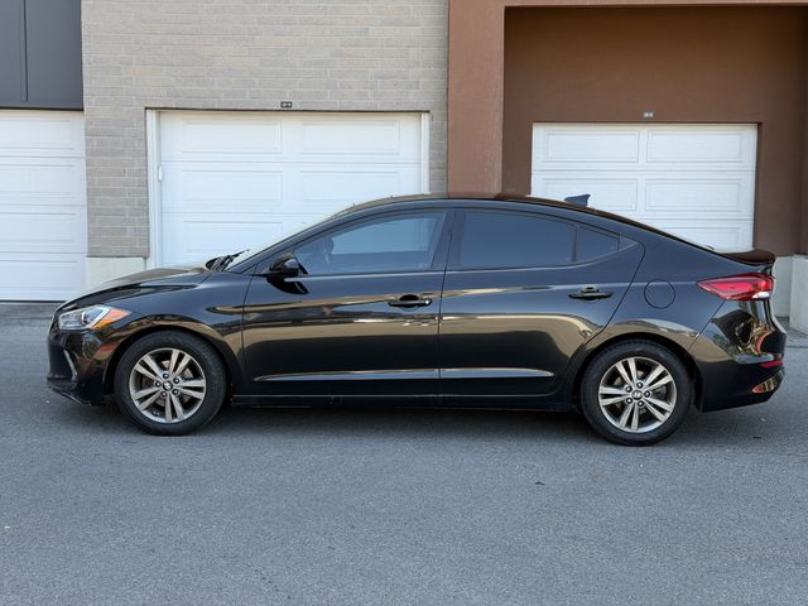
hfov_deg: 39.7
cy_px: 303
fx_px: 1120
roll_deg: -0.6
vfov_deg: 30.3
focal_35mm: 48
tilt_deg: -5.2
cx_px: 404
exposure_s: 1/390
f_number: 1.78
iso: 64
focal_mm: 6.76
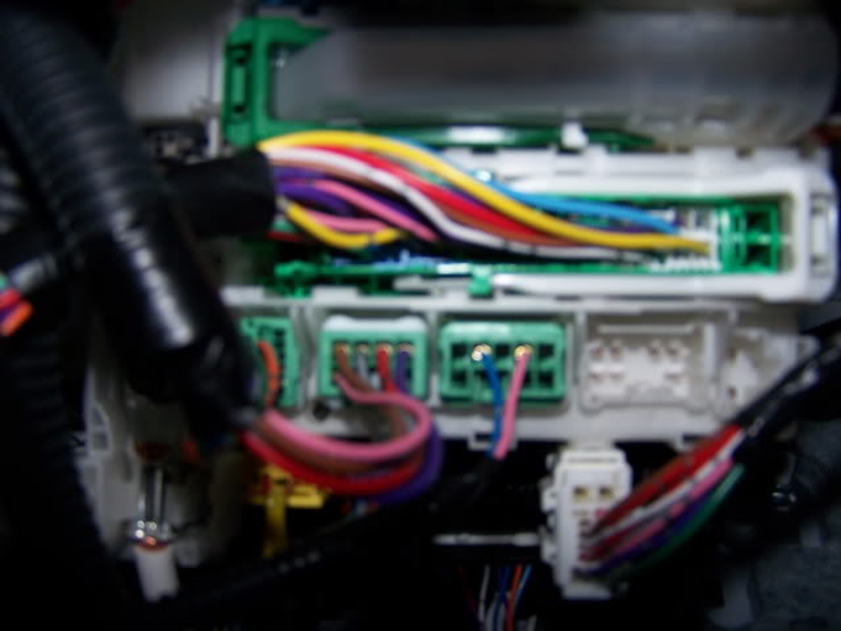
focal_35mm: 38
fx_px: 923
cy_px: 316
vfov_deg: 37.7
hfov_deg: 49.0
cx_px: 420
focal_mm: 6.3
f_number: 2.8
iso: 80
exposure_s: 1/60
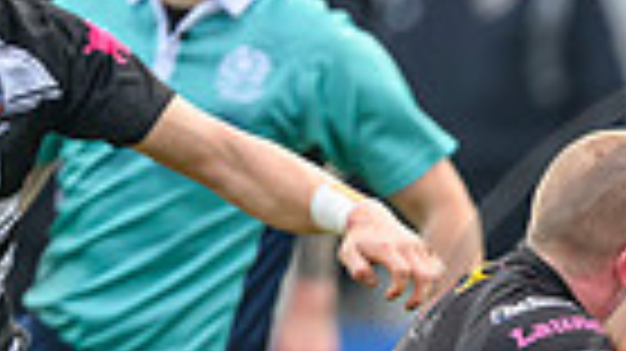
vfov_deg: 0.5
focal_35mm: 2416
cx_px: 1236
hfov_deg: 0.9
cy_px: 755
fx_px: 40080
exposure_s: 1/1600
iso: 500
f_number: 2.8
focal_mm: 400
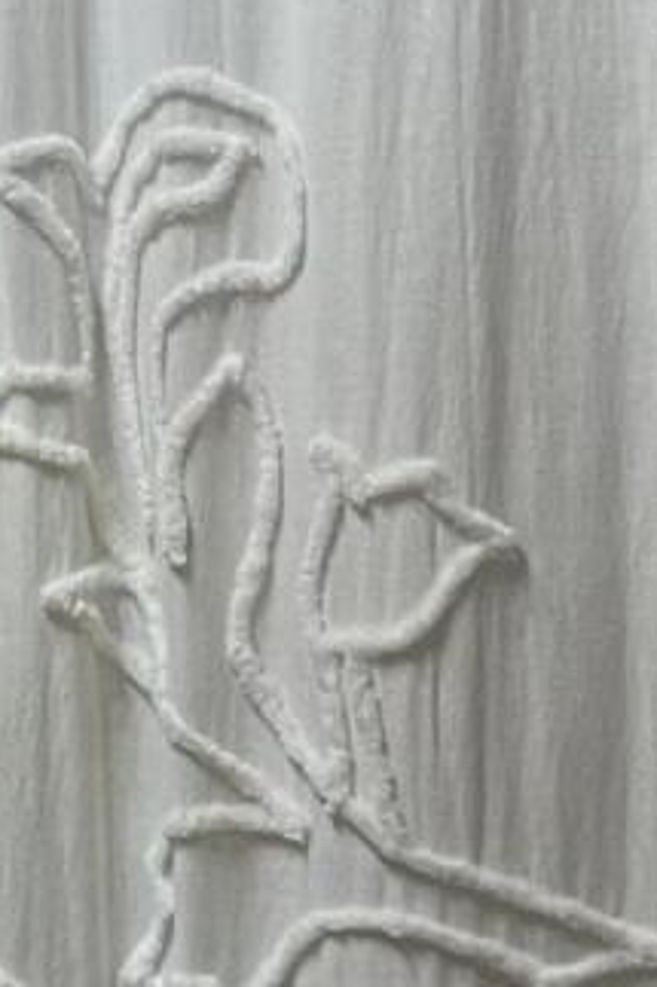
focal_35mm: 161
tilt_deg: -2.2
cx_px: -64
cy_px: 376
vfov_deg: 12.8
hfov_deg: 8.5
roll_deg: -0.6
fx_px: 4412
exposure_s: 1/60
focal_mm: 5.1
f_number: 1.6
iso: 80
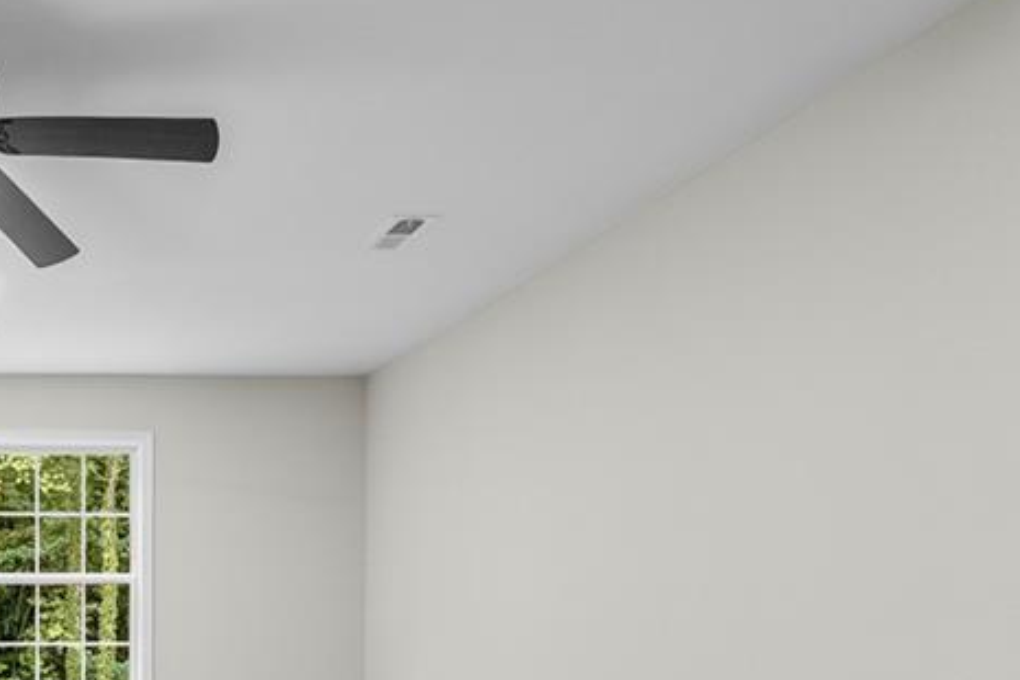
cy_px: 612
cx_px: 42
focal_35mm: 33
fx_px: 935
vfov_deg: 37.4
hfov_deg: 48.9
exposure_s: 1/13
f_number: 3.2
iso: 250
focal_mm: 10
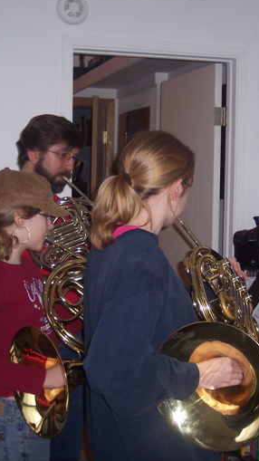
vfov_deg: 32.4
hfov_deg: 18.5
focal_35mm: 65
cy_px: 243
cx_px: 134
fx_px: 794
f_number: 2.8
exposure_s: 1/30
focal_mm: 8
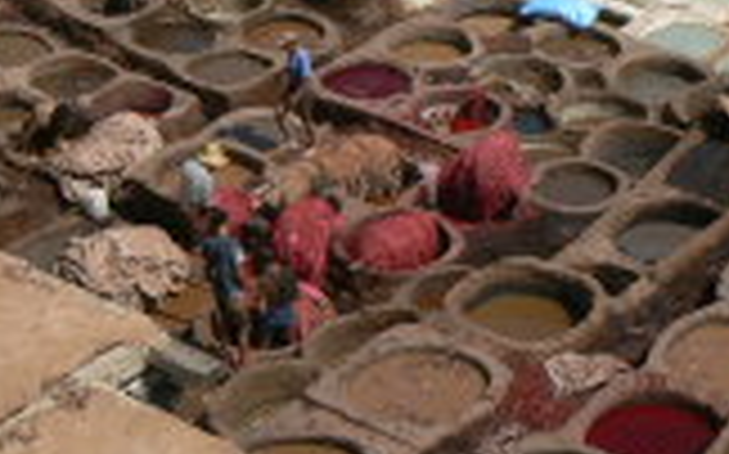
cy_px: -40
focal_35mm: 94
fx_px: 1866
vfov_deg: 13.6
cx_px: 526
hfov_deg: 21.9
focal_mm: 6
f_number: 8
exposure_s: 1/400
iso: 80
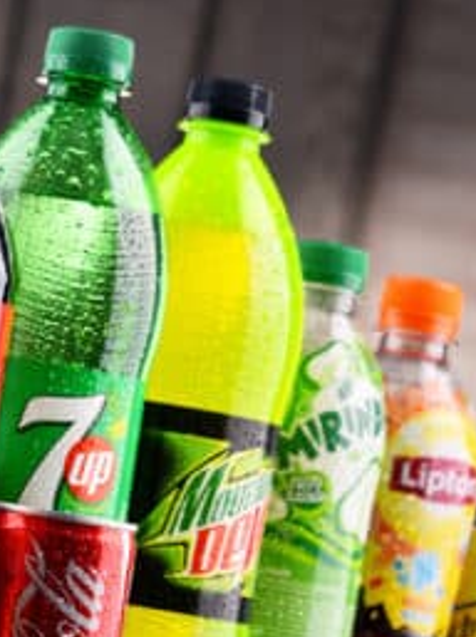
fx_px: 4650
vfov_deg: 7.8
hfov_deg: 5.8
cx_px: 27
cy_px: 347
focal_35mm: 253
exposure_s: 1/125
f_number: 10
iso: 100
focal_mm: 150
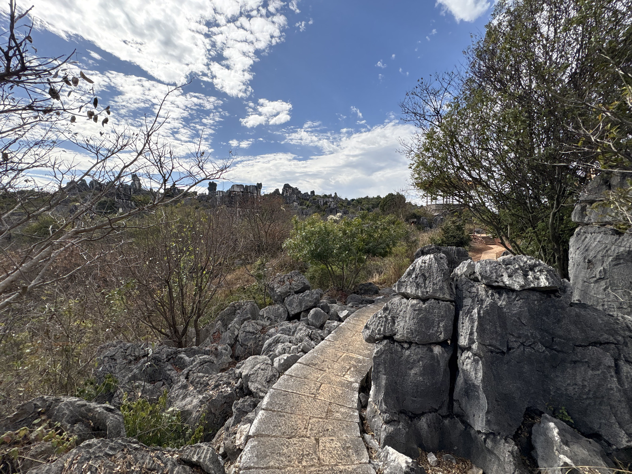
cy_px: 237
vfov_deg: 85.7
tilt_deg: -1.2
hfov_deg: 102.1
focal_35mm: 14
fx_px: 256
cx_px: 316
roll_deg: -0.1
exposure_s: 1/1976
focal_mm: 2.22
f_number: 2.2
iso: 50
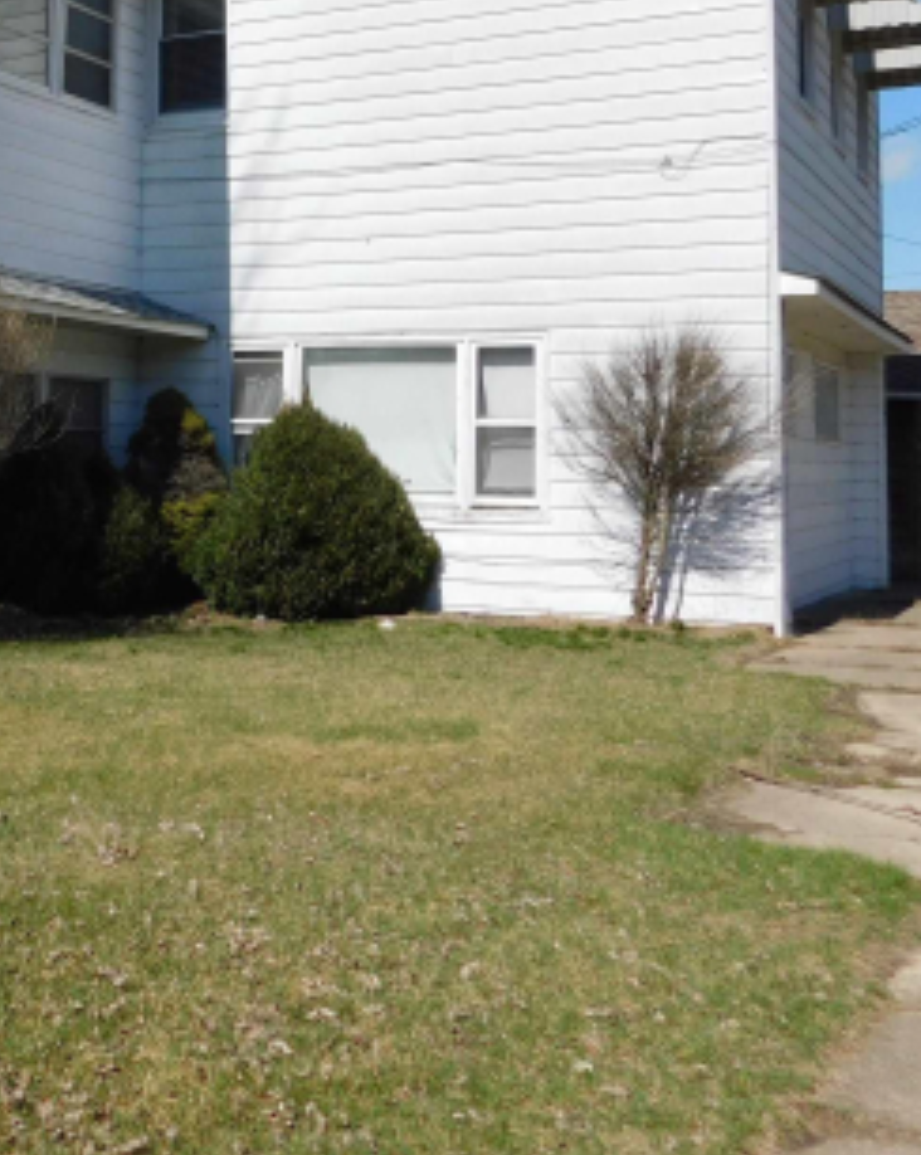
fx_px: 1673
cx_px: 28
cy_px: 291
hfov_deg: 29.1
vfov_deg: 37.2
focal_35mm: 49
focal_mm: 4
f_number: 6
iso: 125
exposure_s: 1/640
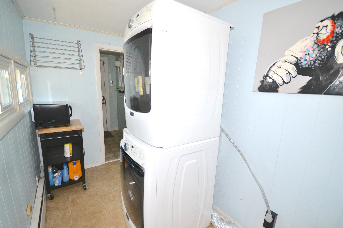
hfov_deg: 100.4
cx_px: 172
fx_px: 143
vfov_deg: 77.3
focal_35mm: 15
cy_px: 114
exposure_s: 1/60
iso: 400
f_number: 5.6
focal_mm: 10
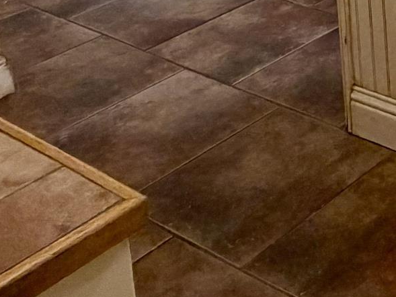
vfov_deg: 16.0
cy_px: -287
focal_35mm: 73
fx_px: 835
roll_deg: +1.0
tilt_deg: -6.3
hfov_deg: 20.5
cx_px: 676
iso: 250
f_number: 2.2
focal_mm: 2.22
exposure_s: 1/60
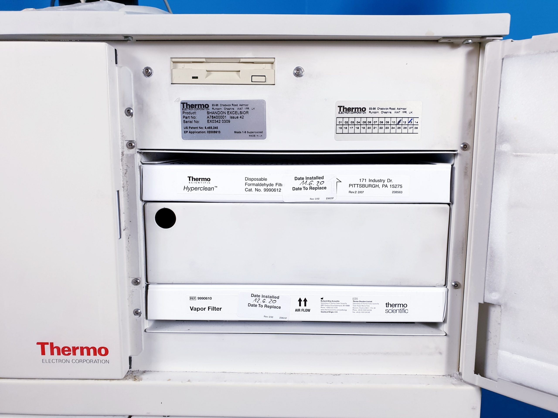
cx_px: 279
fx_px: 419
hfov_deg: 67.3
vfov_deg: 53.1
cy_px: 209
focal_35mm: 26
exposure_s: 1/50
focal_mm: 4.3
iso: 100
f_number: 2.4
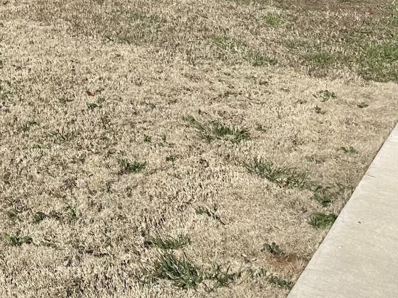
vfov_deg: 15.6
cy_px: -170
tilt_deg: -1.4
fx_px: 989
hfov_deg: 18.9
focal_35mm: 86
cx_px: -258
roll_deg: -0.9
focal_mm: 5.7
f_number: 1.5
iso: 50
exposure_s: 1/5319
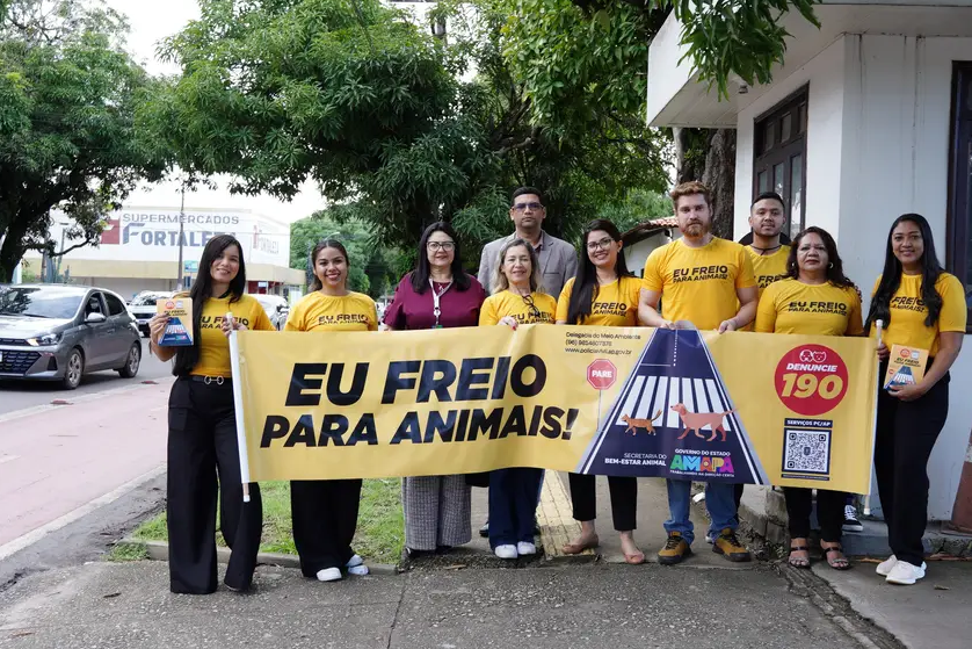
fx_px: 1080
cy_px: 323
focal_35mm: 40
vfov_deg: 33.4
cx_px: 496
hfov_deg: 48.4
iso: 200
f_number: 3.5
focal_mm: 26
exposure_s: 1/200
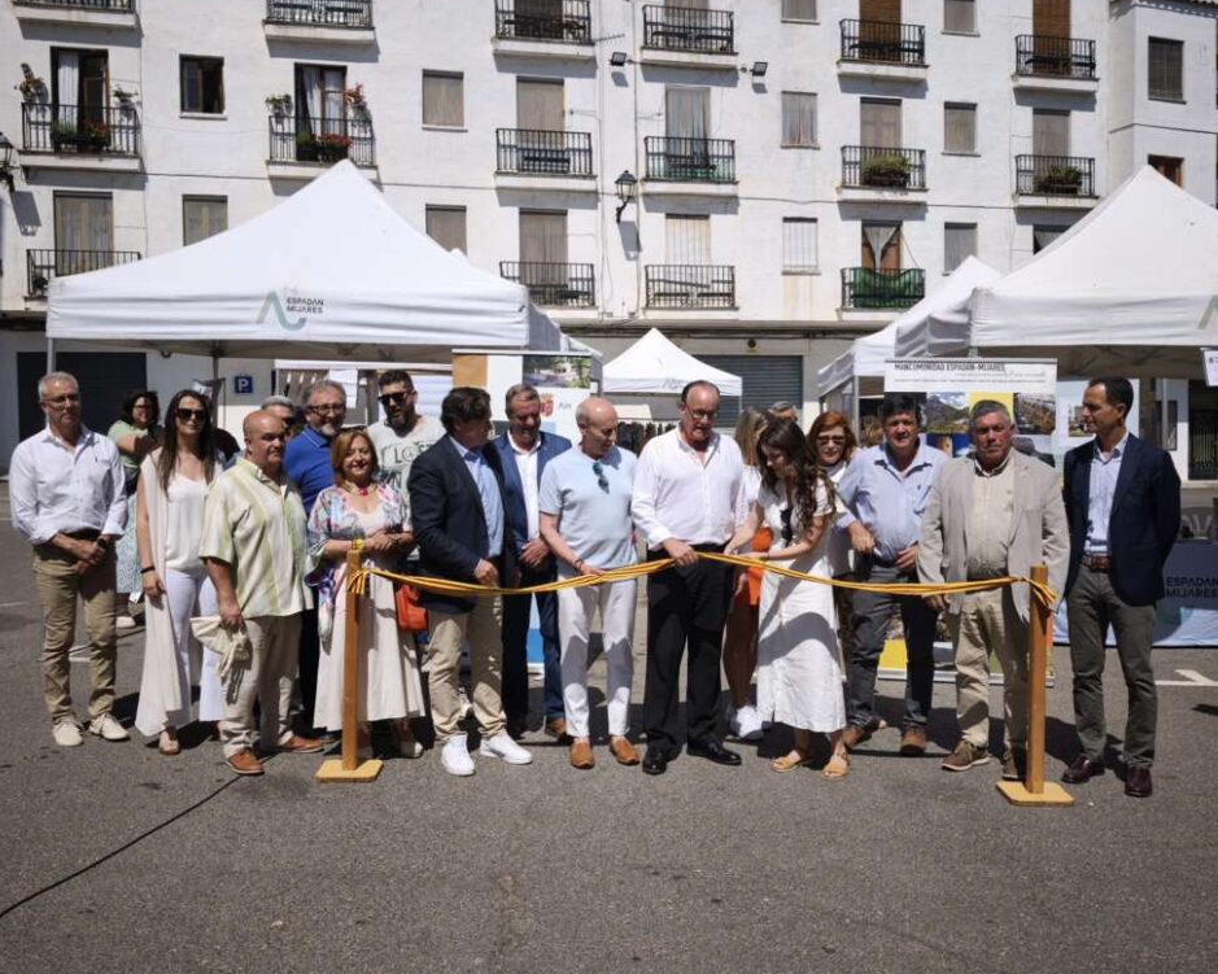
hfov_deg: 54.2
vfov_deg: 44.5
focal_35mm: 33
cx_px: 614
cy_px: 485
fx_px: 1189
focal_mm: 6.57
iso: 50
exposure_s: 1/3805
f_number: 1.6
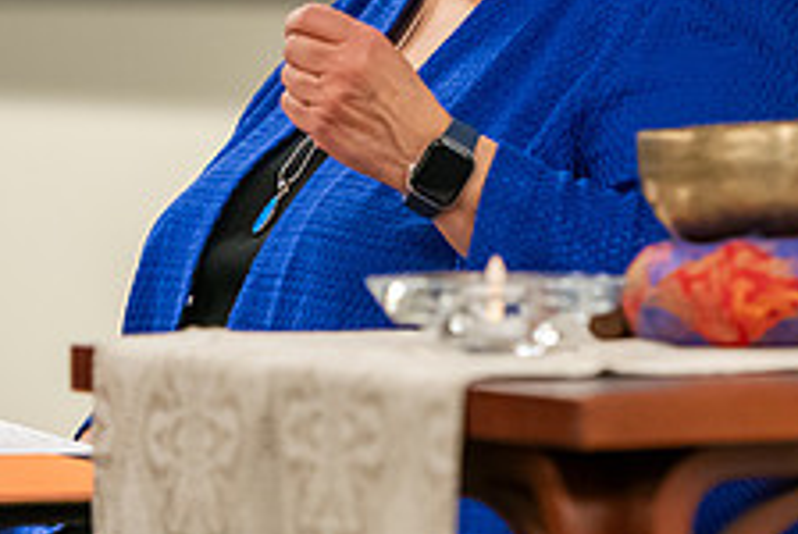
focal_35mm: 349
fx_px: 7746
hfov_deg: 5.9
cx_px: 346
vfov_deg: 3.9
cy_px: 52
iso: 1600
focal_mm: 135
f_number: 2.8
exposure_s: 1/200
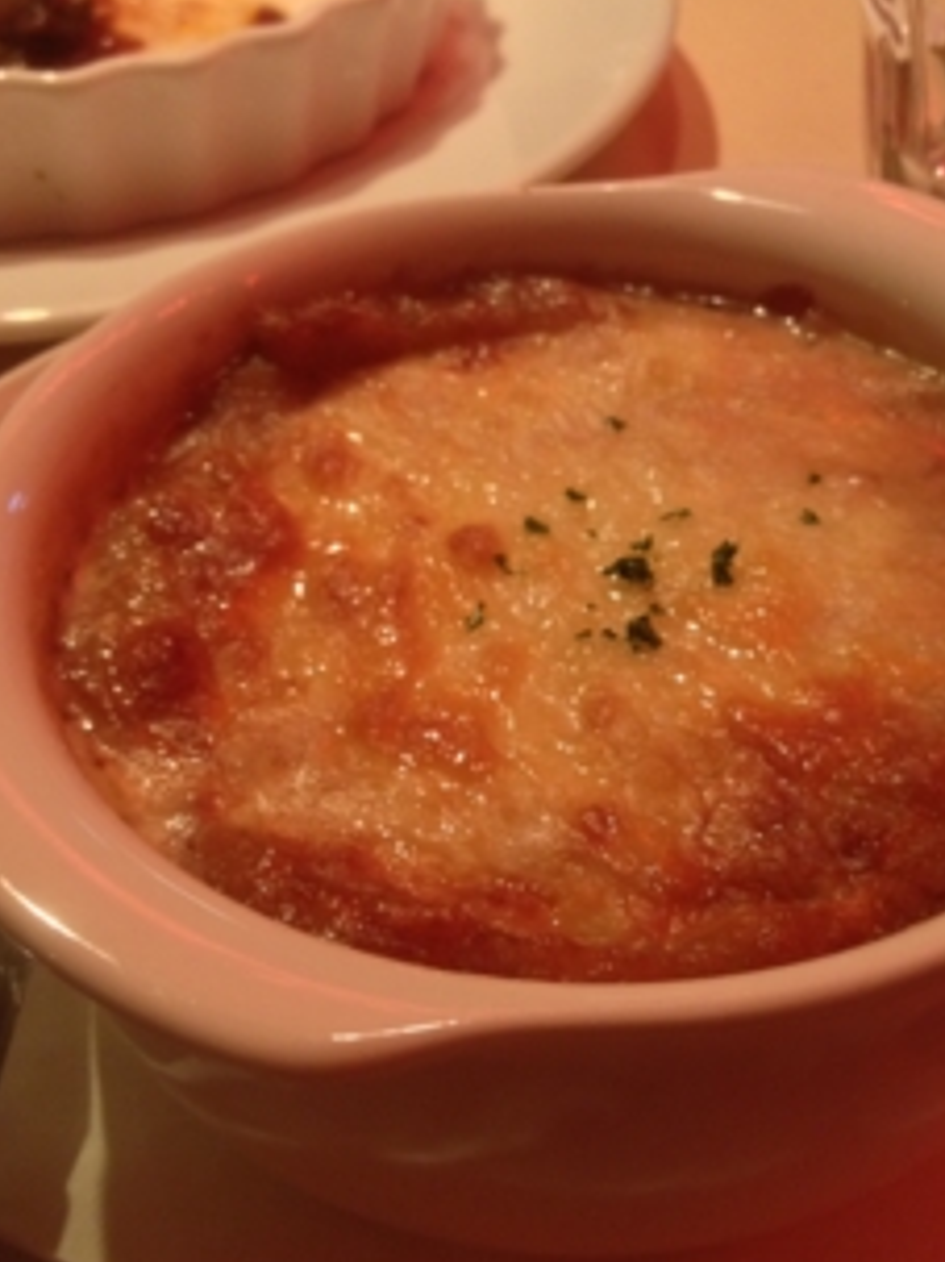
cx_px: 579
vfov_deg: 36.7
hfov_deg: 27.9
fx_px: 1894
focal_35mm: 52
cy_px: 512
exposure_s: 1/20
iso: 200
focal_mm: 4.28
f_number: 2.4
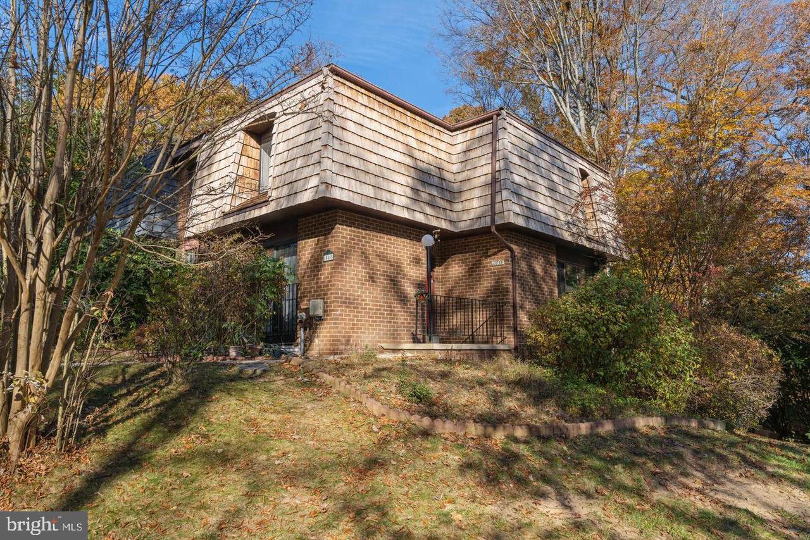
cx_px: 405
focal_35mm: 24
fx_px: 540
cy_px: 270
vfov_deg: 53.1
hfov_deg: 73.8
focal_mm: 24
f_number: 8
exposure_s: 1/320
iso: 200
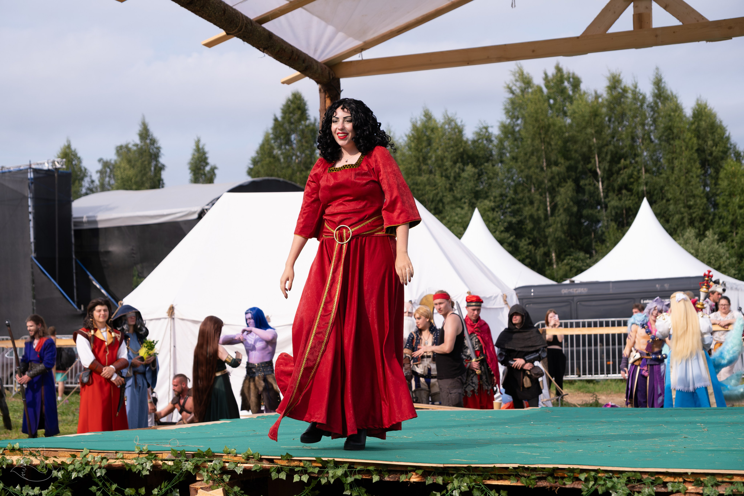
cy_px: 248
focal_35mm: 66
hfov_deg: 30.5
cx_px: 372
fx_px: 1364
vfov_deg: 20.6
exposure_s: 1/1600
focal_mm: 44.1
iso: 200
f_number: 3.6
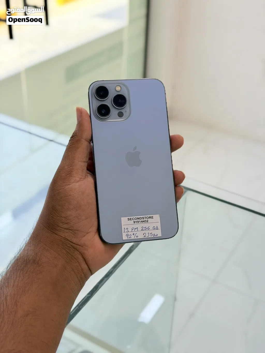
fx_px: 490
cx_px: 132
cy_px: 176
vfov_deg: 39.7
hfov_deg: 30.3
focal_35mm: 48
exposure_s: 1/1100
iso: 80
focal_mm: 6.76
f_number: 1.78
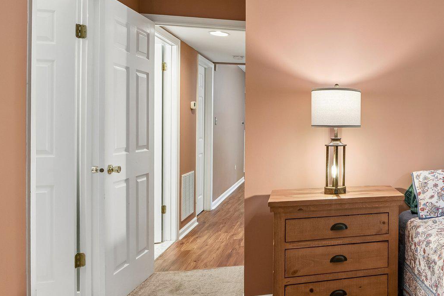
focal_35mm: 32
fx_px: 395
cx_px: 422
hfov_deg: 50.1
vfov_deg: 41.0
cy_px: 127
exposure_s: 1/8
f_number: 8
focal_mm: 16
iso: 400
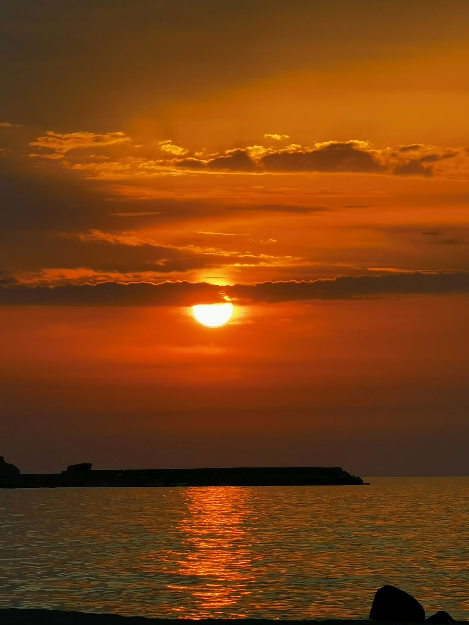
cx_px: 234
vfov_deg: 8.8
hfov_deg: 6.6
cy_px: 312
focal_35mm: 226
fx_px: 4083
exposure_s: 1/393
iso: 50
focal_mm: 14.46
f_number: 3.4
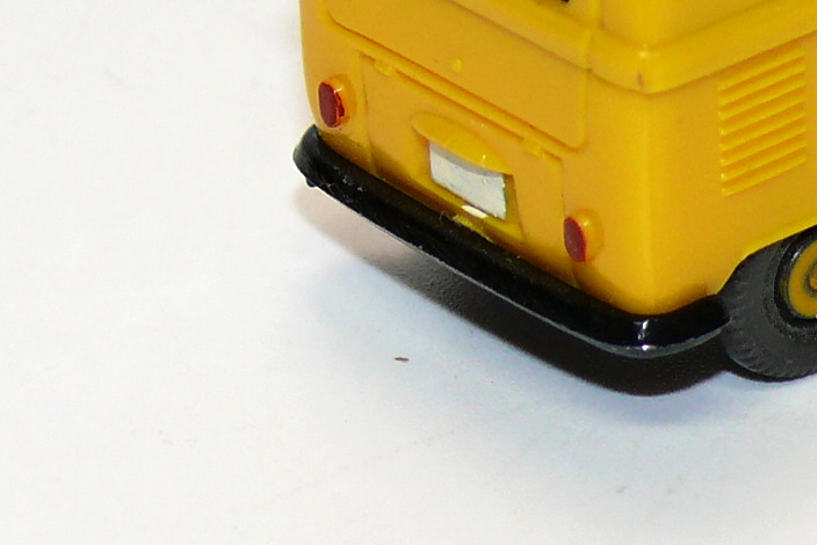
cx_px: 909
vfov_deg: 3.4
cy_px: -131
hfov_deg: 5.1
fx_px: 9172
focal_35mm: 404
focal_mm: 20.3
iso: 100
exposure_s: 1/30
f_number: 4
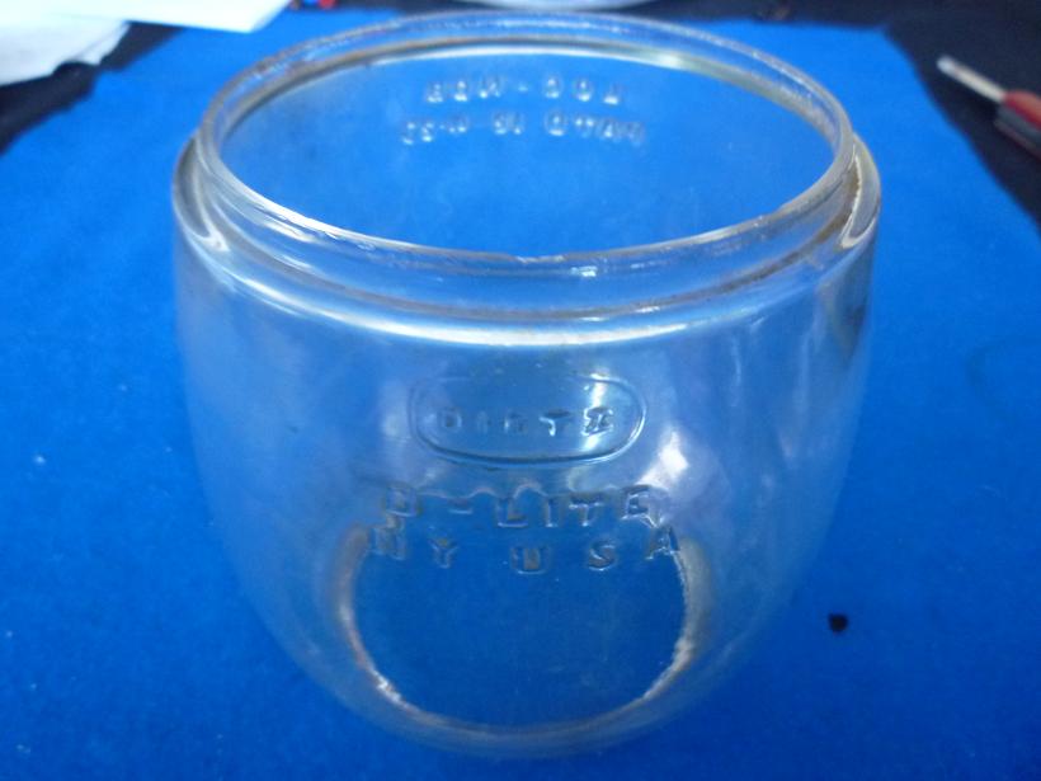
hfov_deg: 61.7
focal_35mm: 29
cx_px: 520
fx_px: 872
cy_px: 390
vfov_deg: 48.2
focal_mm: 5.2
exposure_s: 1/8
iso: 400
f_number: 3.3
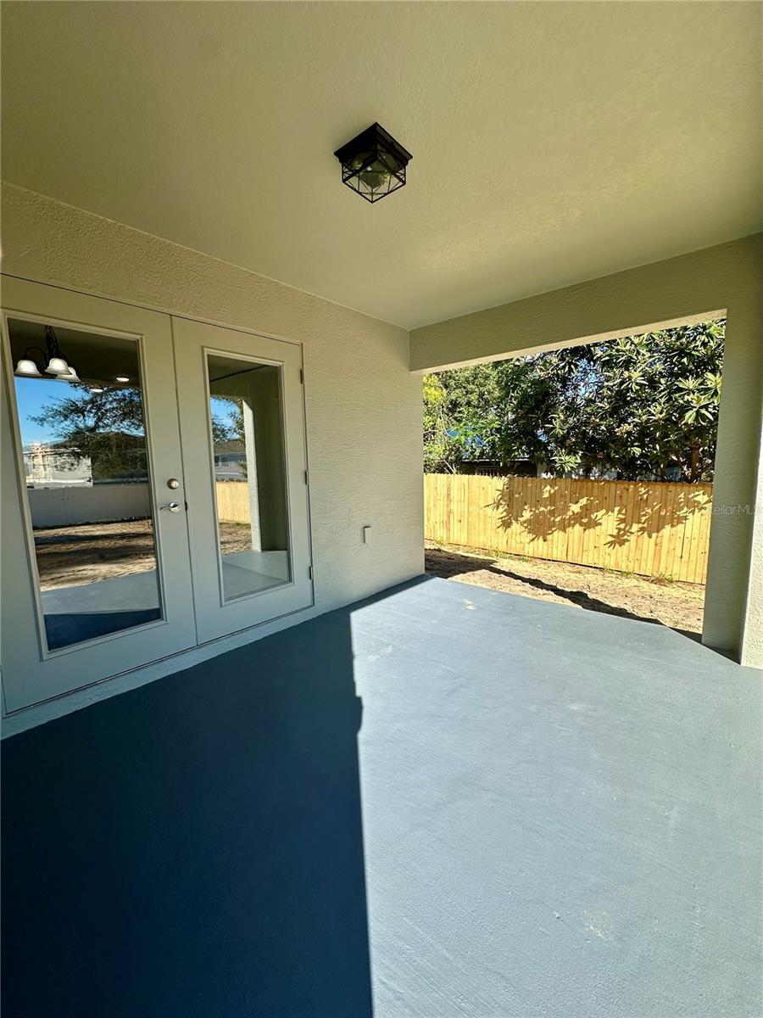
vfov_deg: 102.1
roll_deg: +0.8
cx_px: 382
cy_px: 509
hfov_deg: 85.7
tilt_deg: -6.0
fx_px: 411
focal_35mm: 14
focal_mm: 2.22
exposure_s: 1/1082
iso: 40
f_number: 2.2
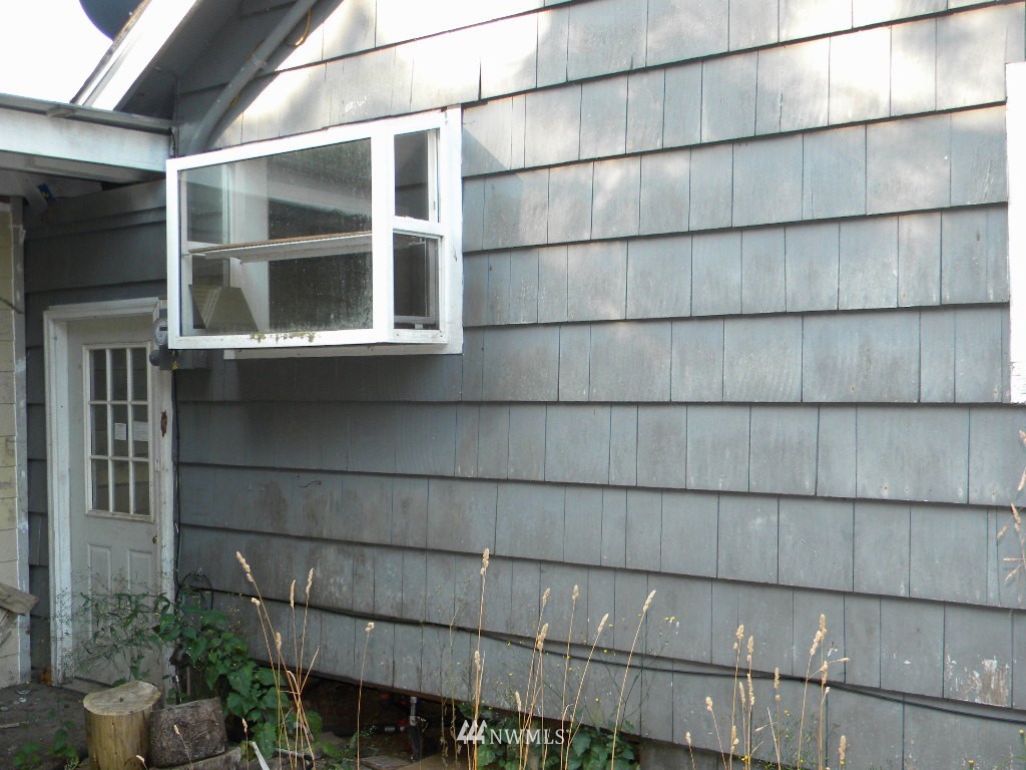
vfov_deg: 39.7
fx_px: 1067
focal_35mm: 36
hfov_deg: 51.4
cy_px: 385
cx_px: 513
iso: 147
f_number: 3.7
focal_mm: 6.4
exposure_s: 1/56
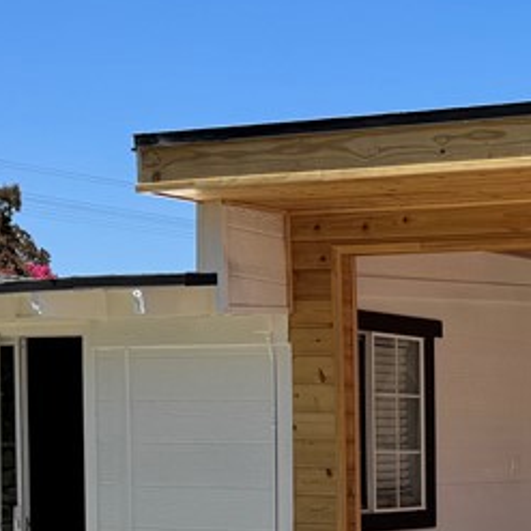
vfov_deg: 19.1
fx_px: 1527
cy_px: 555
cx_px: 709
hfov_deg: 18.3
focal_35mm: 88
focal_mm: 6.76
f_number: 1.78
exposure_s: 1/3802
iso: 80
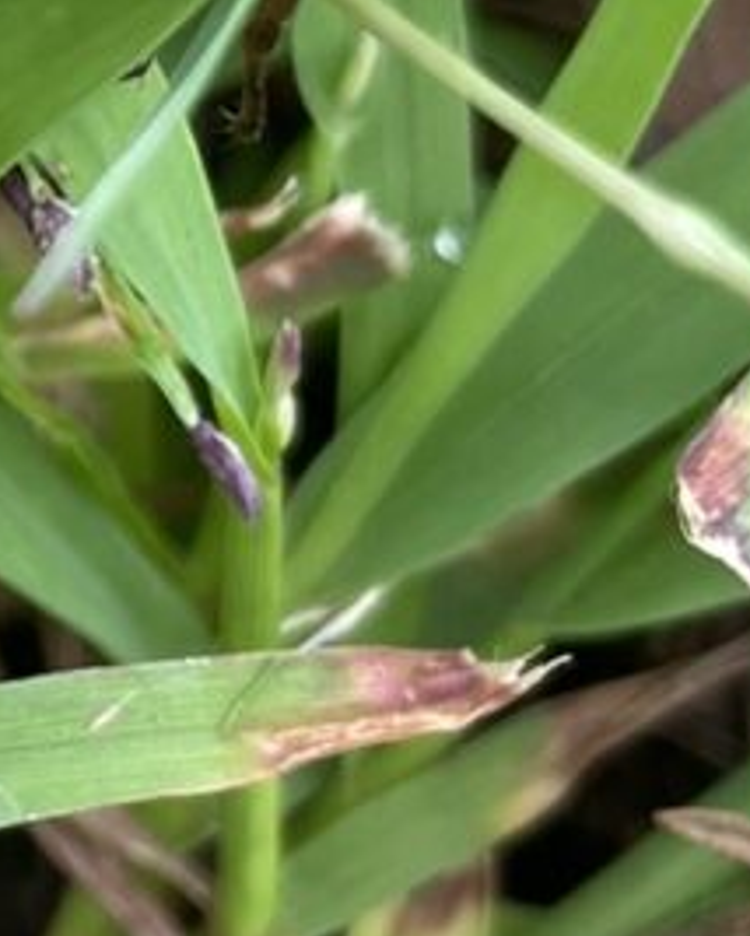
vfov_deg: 12.6
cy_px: 105
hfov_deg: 9.7
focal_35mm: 152
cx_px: -515
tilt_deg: -56.8
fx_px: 4213
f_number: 1.6
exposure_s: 1/121
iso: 32
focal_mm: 4.2
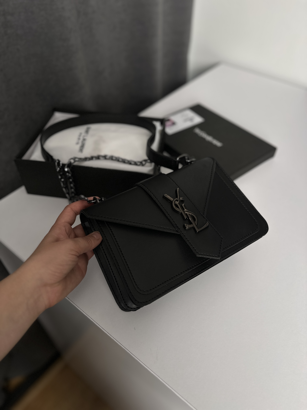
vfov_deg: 71.6
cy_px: 205
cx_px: 154
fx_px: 284
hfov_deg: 56.8
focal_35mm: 24
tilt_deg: -45.4
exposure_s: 1/121
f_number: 1.78
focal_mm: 6.86
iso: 64
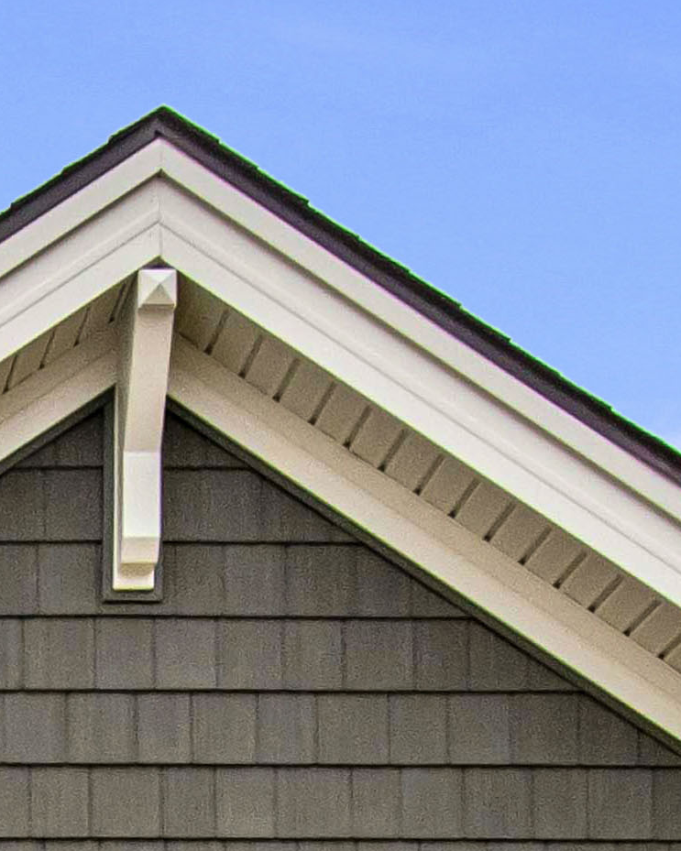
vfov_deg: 16.8
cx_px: -606
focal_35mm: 100
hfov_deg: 13.5
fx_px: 2521
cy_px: 1383
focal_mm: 11
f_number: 8
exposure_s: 1/250
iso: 220
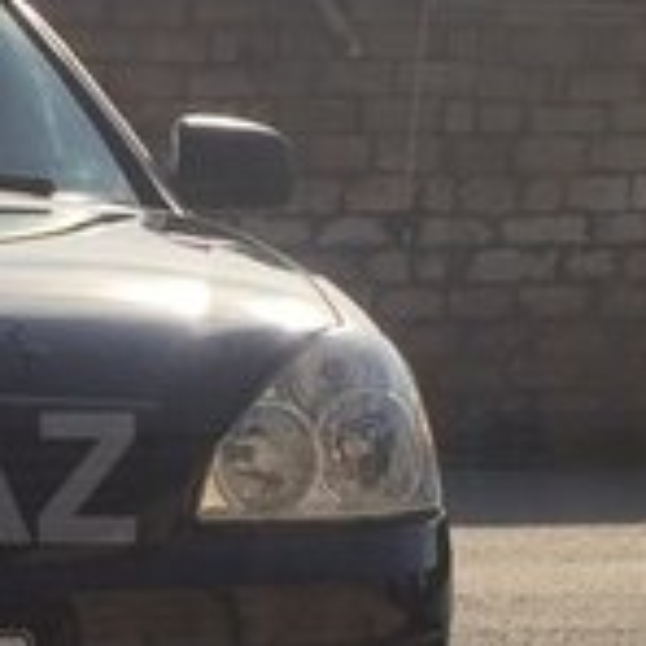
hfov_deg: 14.3
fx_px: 2407
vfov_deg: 15.2
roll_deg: -1.6
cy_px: 478
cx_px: -310
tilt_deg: -7.0
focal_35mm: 114
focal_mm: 4.15
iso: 32
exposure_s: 1/3300
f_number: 2.2
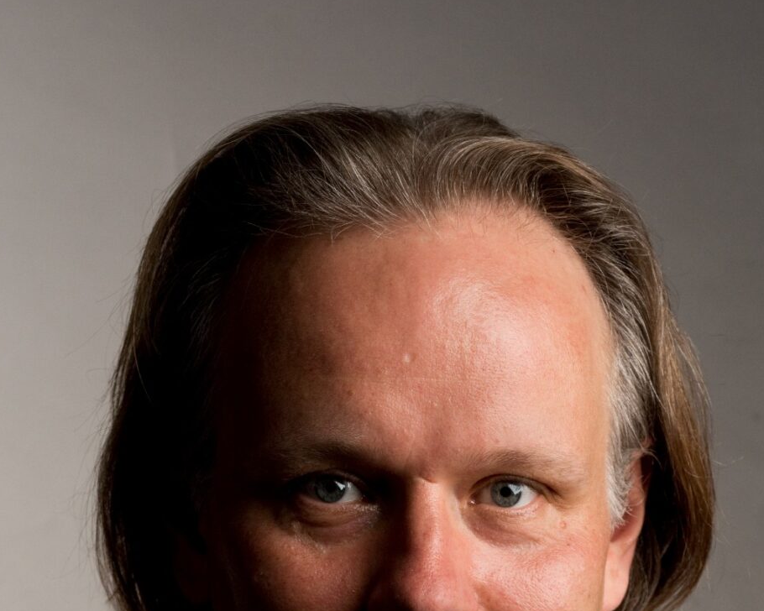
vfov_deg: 11.2
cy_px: 904
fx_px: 2985
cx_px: 414
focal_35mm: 132
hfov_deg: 14.6
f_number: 9
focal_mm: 50
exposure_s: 1/125
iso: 250
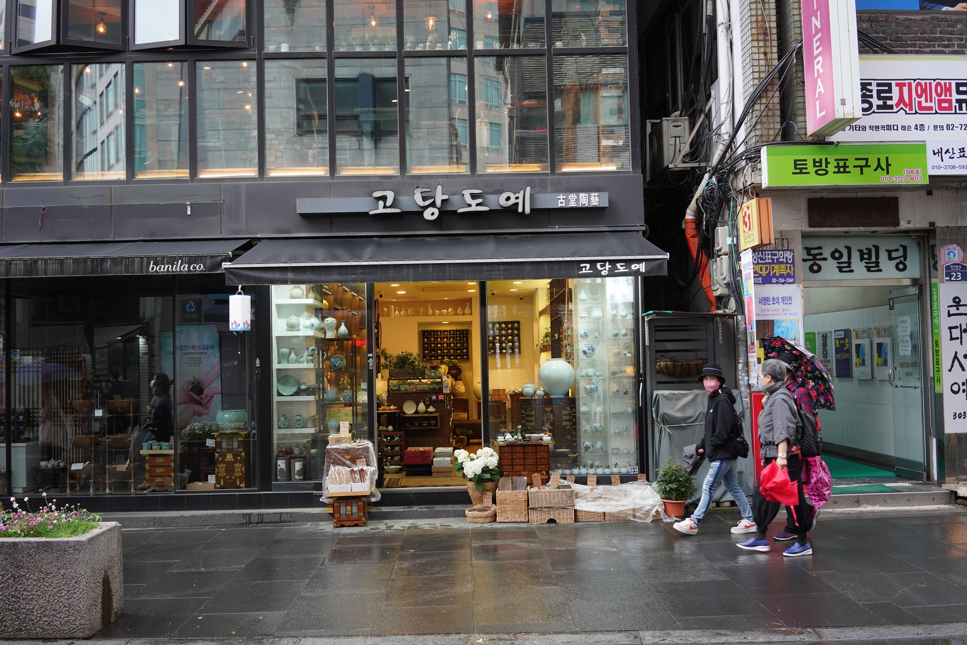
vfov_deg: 37.9
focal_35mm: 35
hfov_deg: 54.4
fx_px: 940
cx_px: 484
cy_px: 322
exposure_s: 1/100
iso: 640
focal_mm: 35
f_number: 4.5
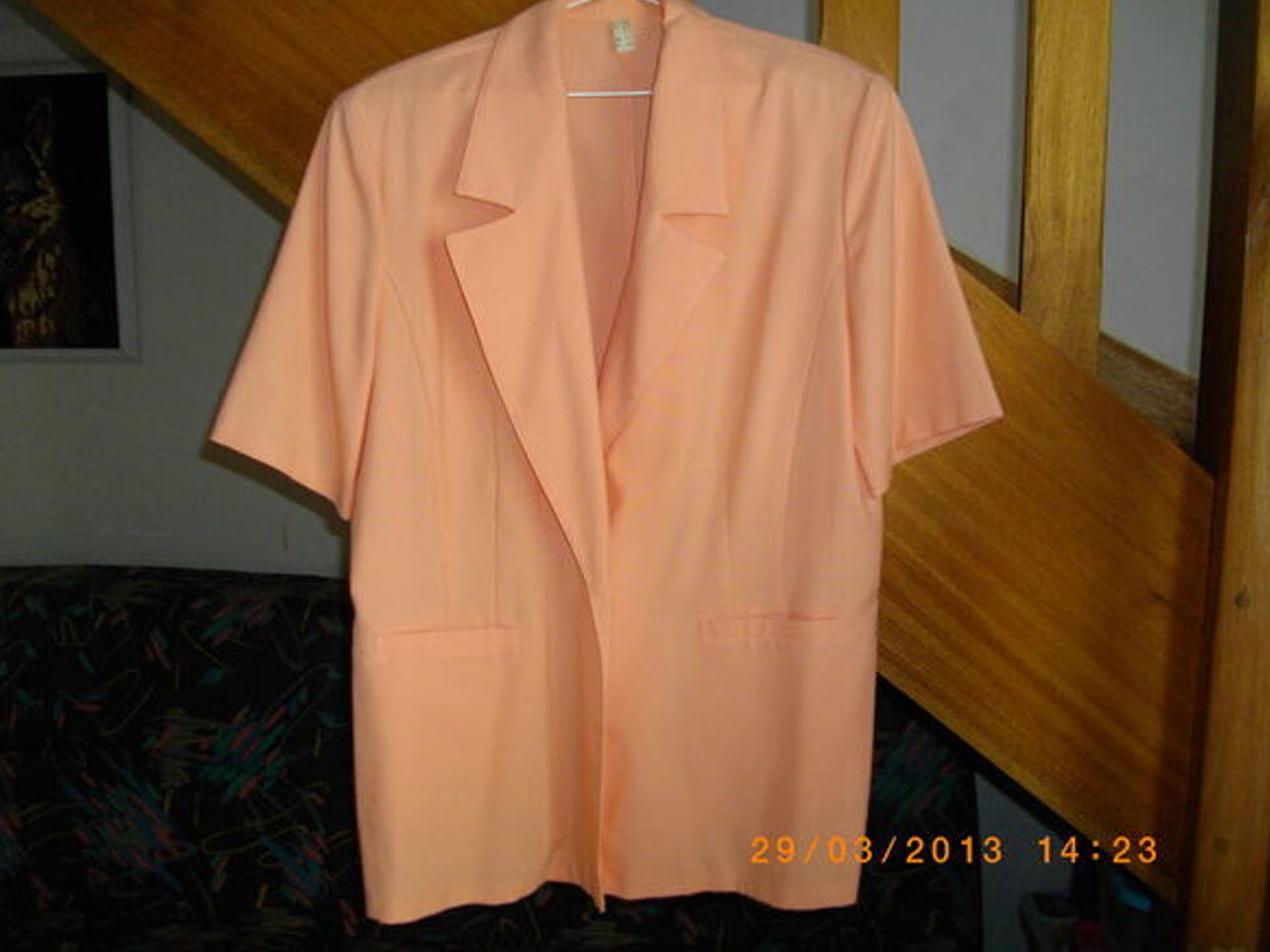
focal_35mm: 33
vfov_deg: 42.9
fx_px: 1210
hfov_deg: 55.4
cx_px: 636
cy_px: 465
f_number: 2.9
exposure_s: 1/50
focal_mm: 5.7
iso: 200
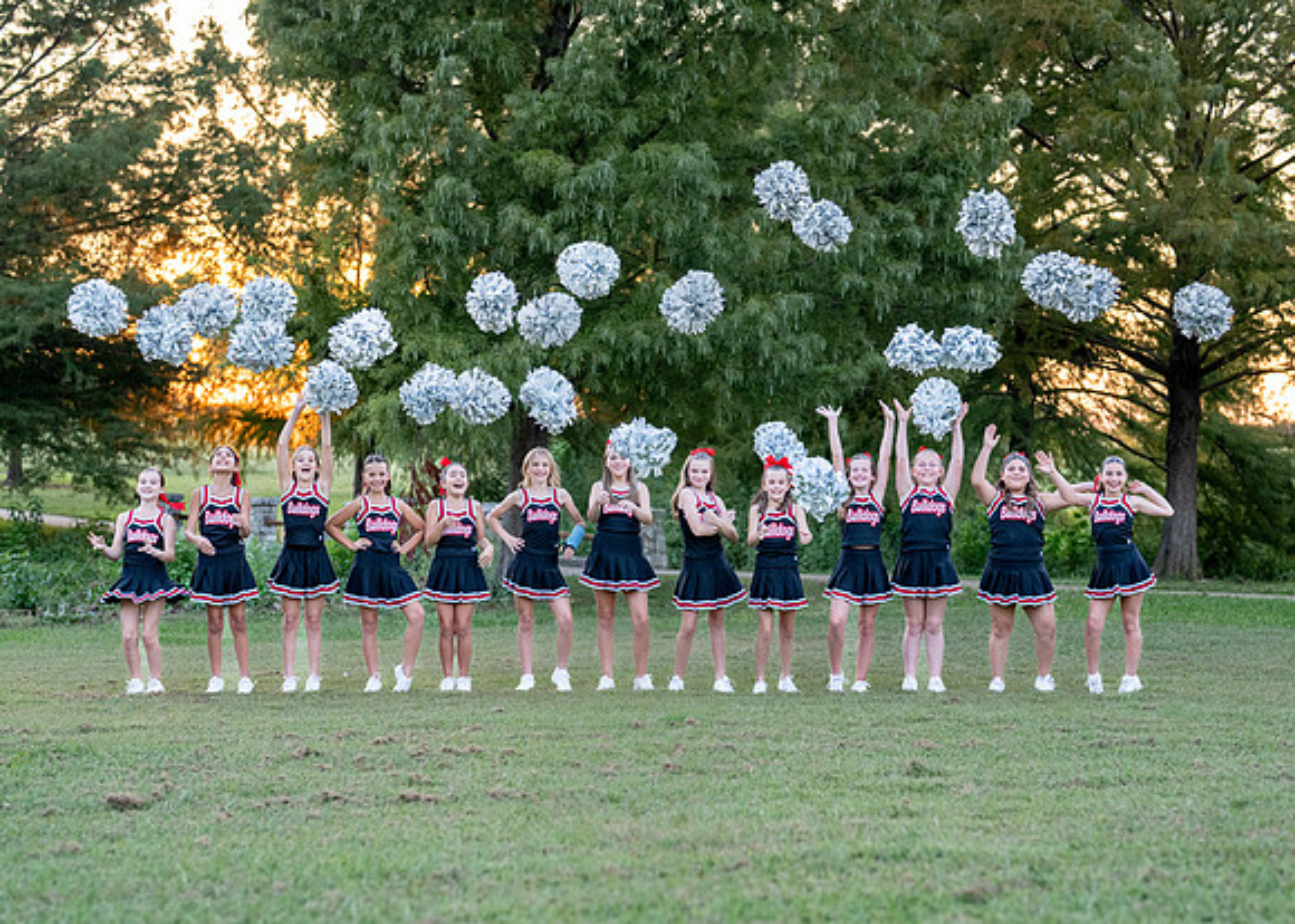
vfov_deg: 23.5
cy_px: 529
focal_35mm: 60
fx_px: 2218
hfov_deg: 32.5
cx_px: 628
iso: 1600
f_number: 2.2
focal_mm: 50
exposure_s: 1/1000
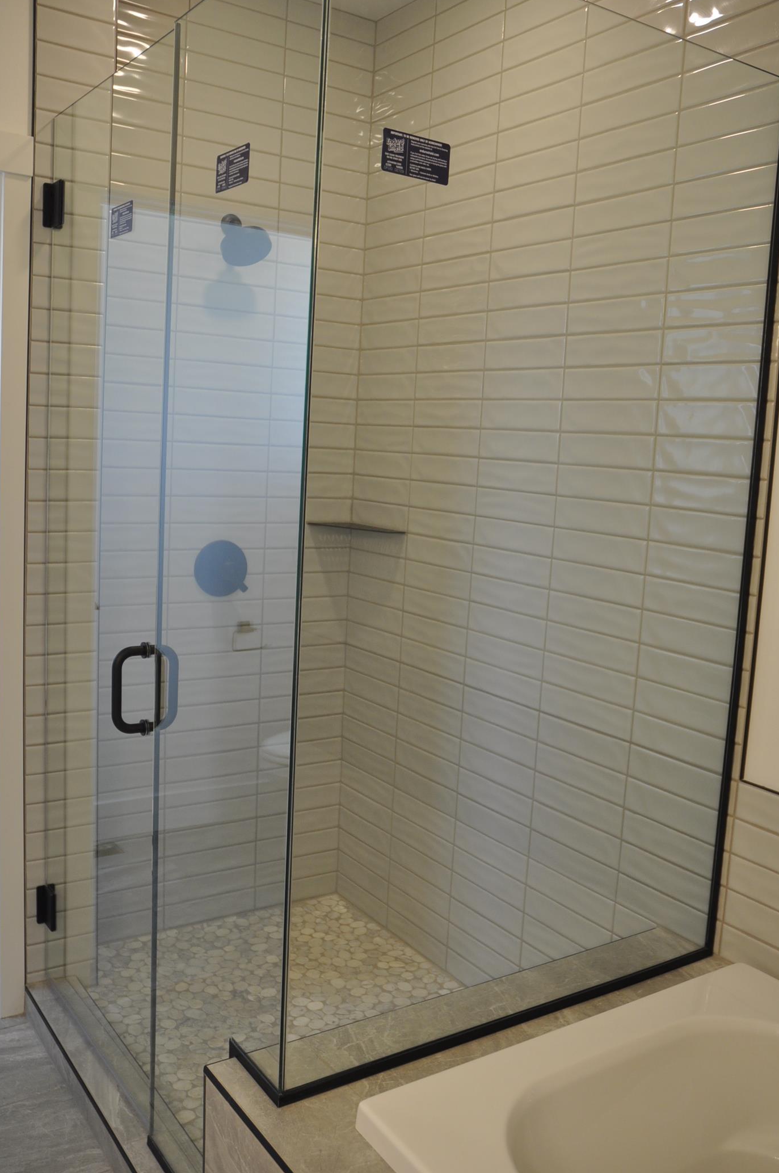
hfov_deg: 46.3
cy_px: 565
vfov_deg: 65.5
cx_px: 382
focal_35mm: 28
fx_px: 911
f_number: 4
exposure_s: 1/60
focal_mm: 18
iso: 450
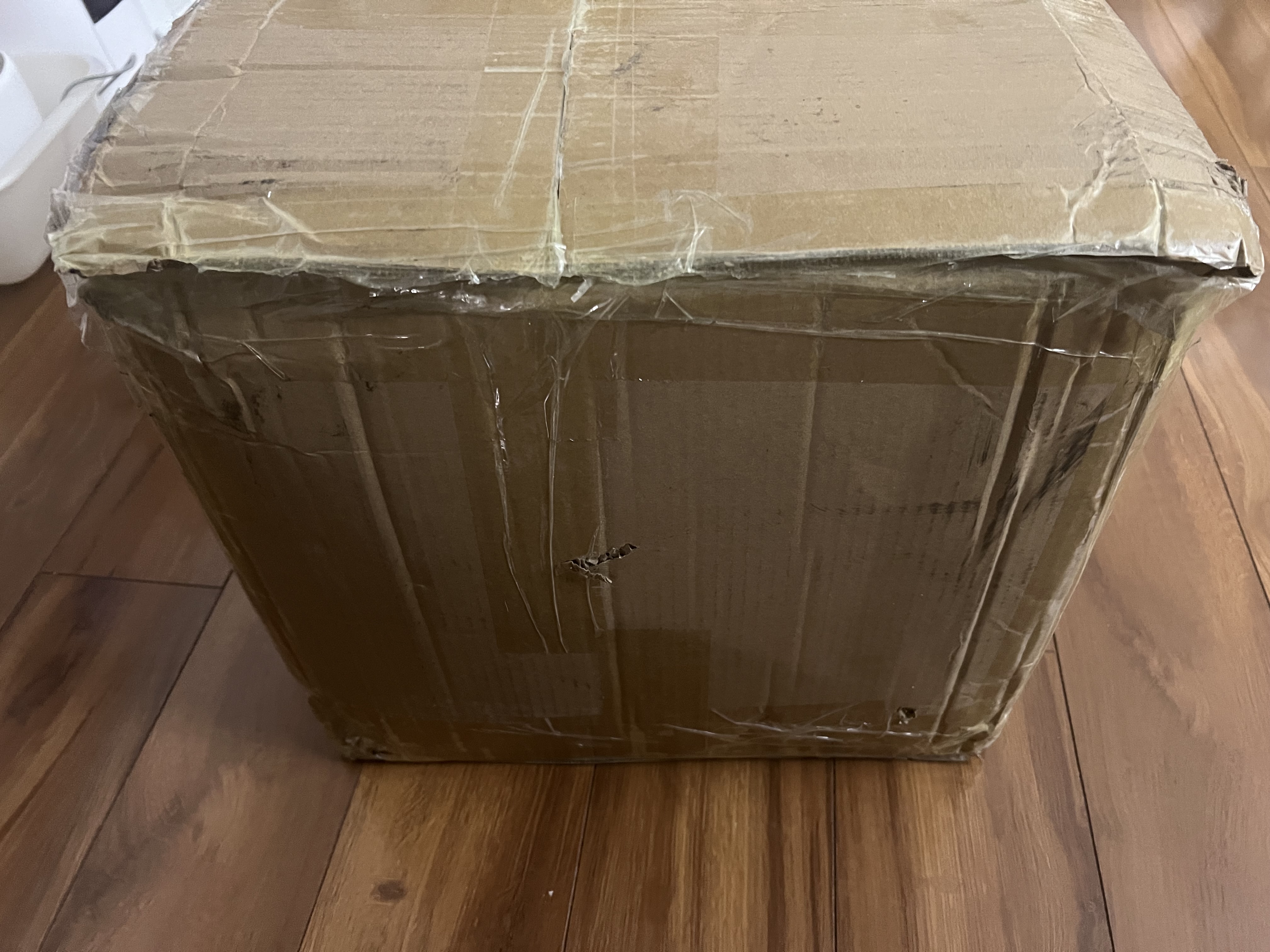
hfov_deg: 67.3
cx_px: 635
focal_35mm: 26
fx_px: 954
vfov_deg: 53.1
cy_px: 476
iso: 640
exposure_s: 1/30
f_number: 1.5
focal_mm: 5.7
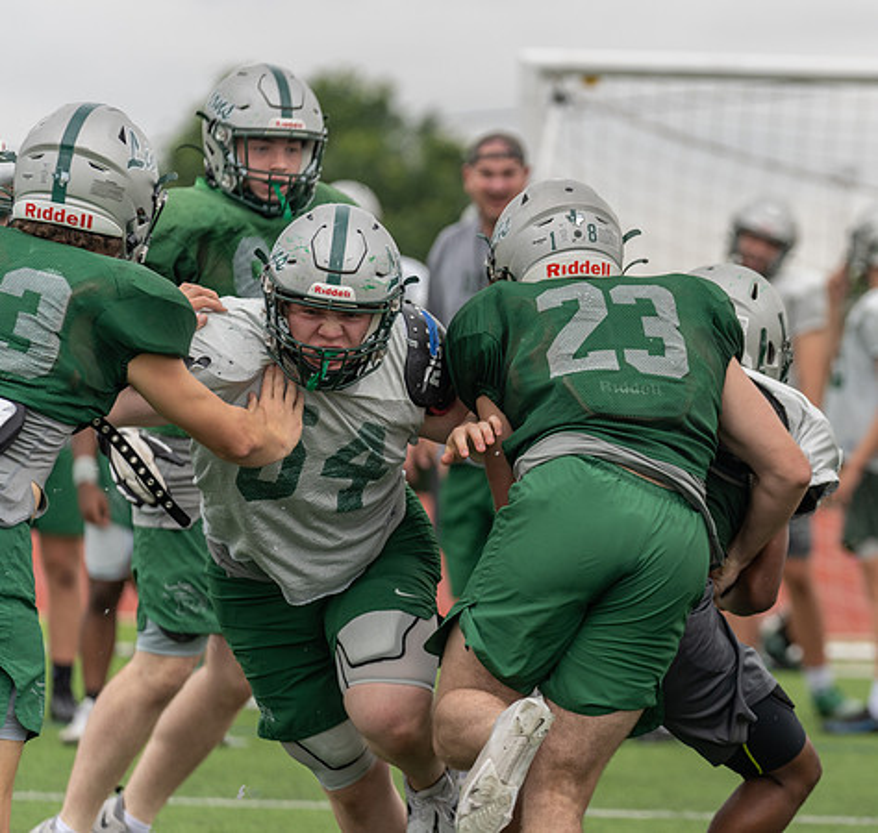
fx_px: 6675
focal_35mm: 239
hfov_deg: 7.5
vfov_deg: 7.1
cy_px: 398
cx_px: 653
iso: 200
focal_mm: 184
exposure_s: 1/1250
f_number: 3.5
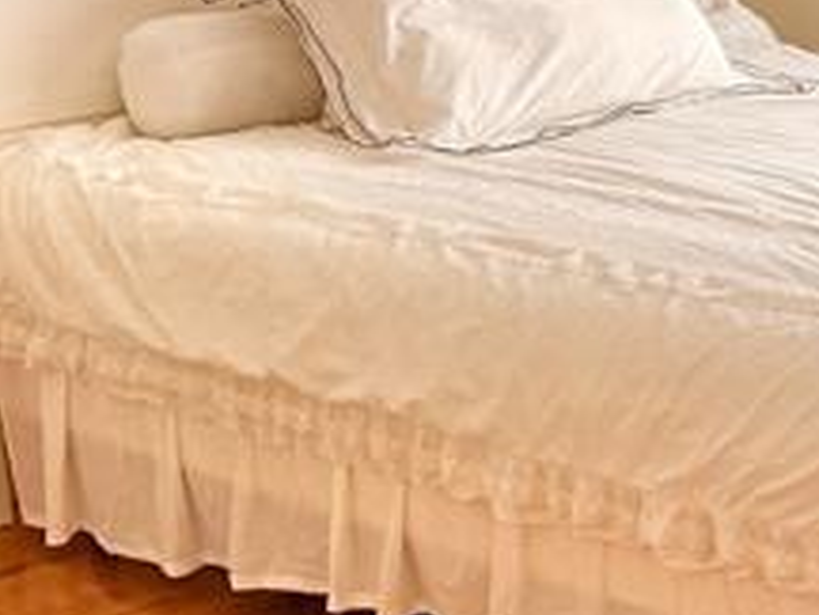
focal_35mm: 114
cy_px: 156
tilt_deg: -11.2
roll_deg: +0.3
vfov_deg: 13.0
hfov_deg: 15.5
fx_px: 2697
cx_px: 1331
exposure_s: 1/120
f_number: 1.78
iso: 80
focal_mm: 6.76
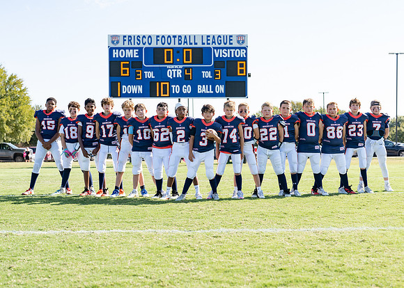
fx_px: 687
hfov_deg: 32.8
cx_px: 218
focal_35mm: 60
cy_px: 158
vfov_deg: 23.7
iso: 100
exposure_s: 1/500
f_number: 3.5
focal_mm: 50
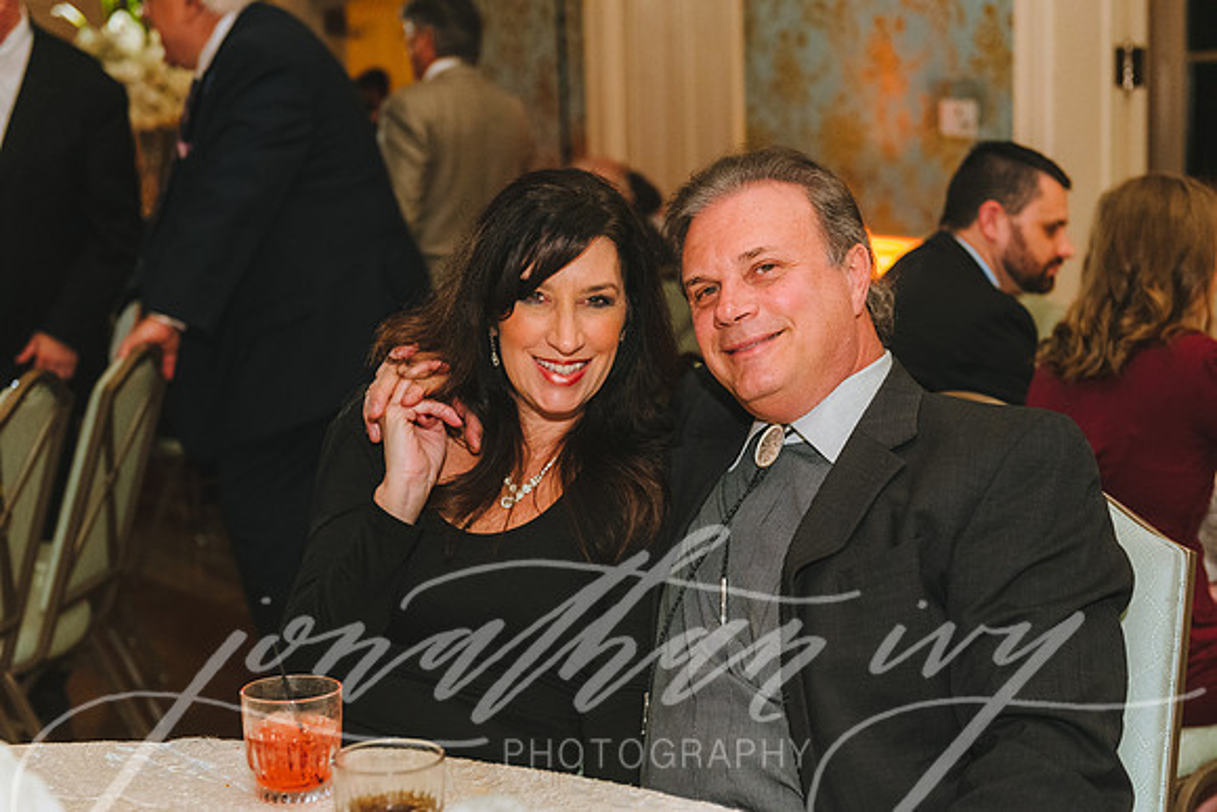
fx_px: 1961
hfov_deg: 34.5
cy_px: 406
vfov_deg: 23.4
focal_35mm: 58
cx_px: 608
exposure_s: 1/160
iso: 3200
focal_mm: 58
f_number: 4
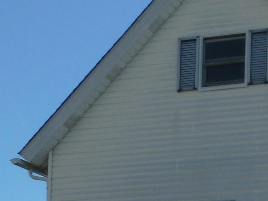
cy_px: 371
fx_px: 937
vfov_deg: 11.3
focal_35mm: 121
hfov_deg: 14.6
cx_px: 451
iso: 100
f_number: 3.3
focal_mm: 5
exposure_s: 1/1000
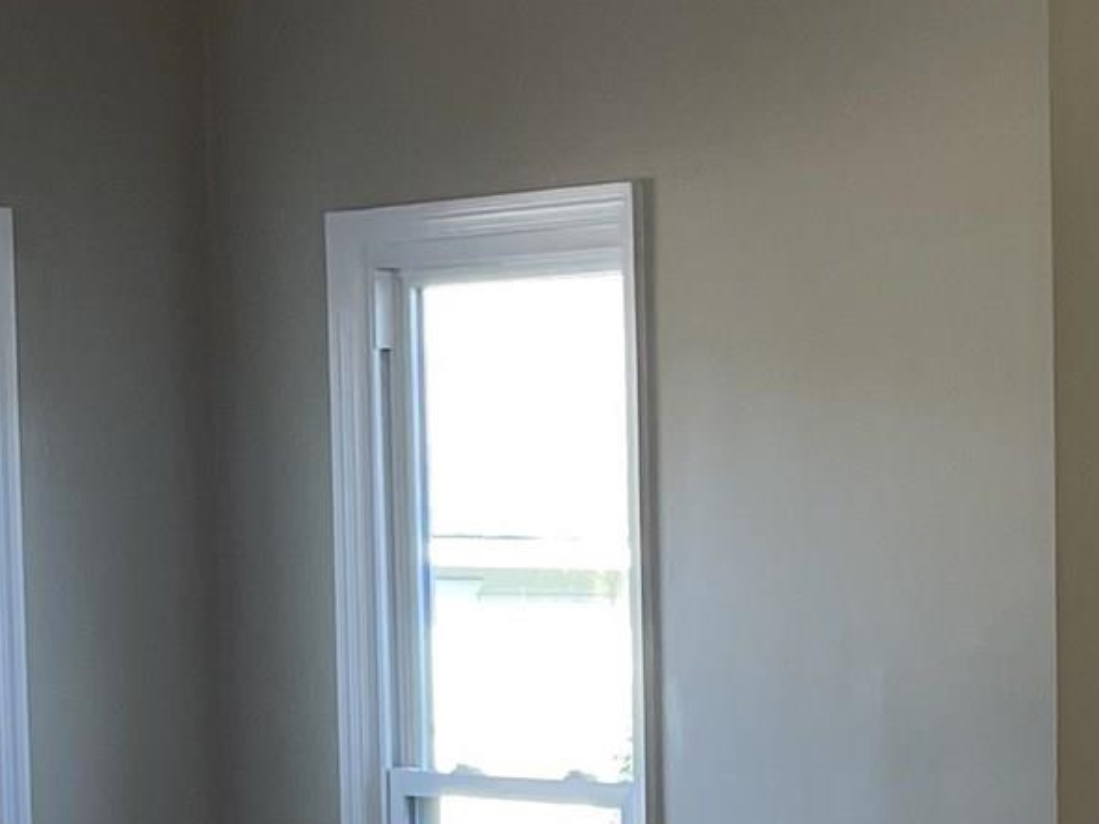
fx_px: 4126
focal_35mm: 130
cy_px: 1086
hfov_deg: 14.5
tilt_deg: -7.2
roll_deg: -1.0
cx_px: 1480
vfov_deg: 11.1
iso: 125
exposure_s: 1/120
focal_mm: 5.1
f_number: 1.6
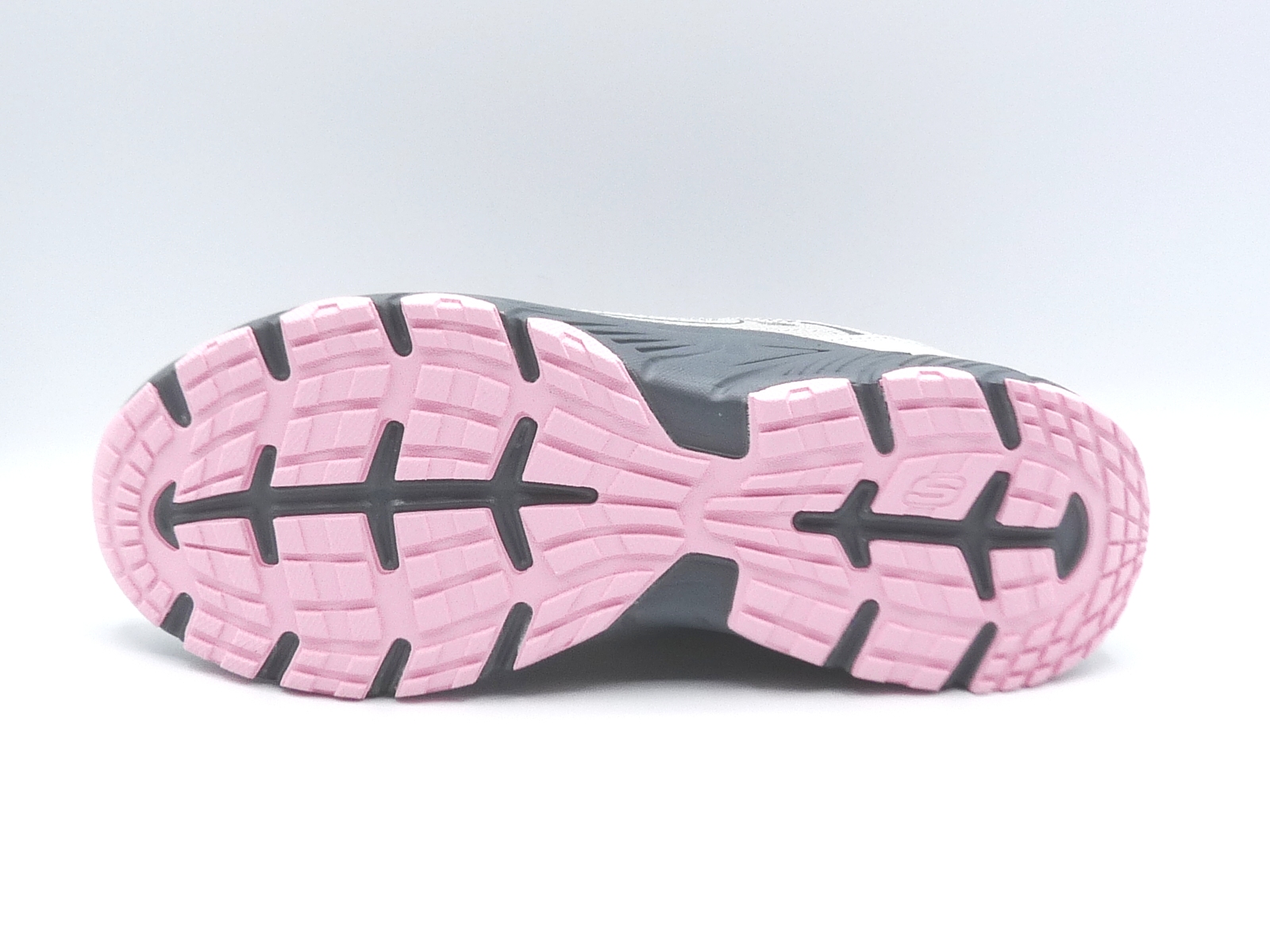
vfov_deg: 26.6
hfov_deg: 34.9
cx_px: 635
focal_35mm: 55
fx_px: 2018
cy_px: 476
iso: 100
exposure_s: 1/200
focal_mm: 5.5
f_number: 4.5
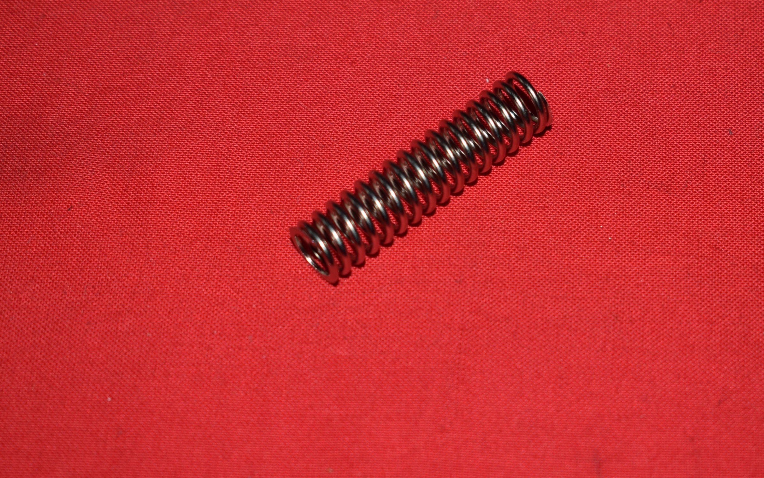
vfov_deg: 13.6
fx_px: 1999
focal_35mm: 96
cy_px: 202
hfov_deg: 21.6
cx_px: 452
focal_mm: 50
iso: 160
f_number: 5.6
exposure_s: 1/200
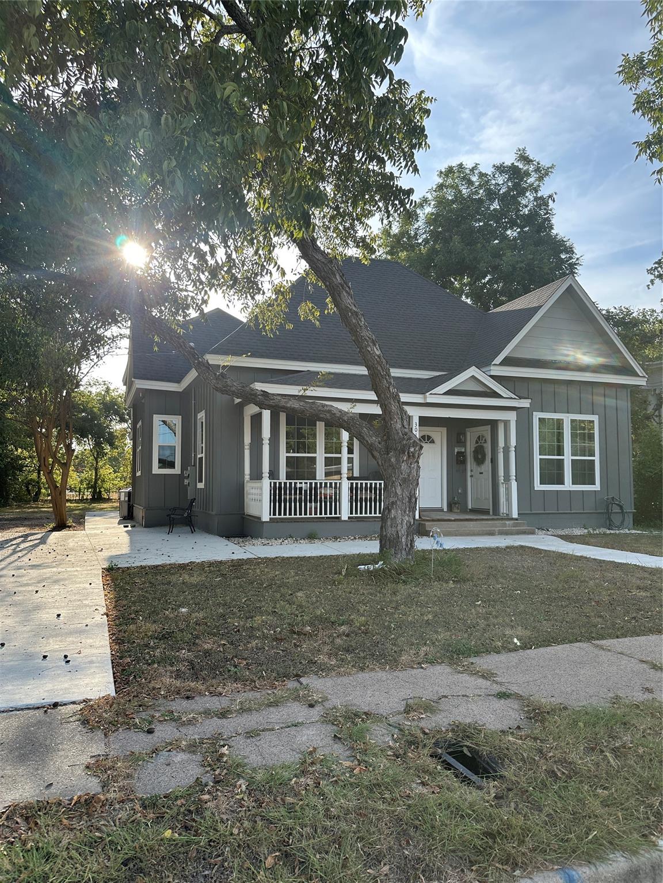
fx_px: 613
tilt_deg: +4.2
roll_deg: -0.9
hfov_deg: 56.8
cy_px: 442
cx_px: 332
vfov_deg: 71.6
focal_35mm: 24
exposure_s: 1/1272
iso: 80
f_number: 1.78
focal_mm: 6.86
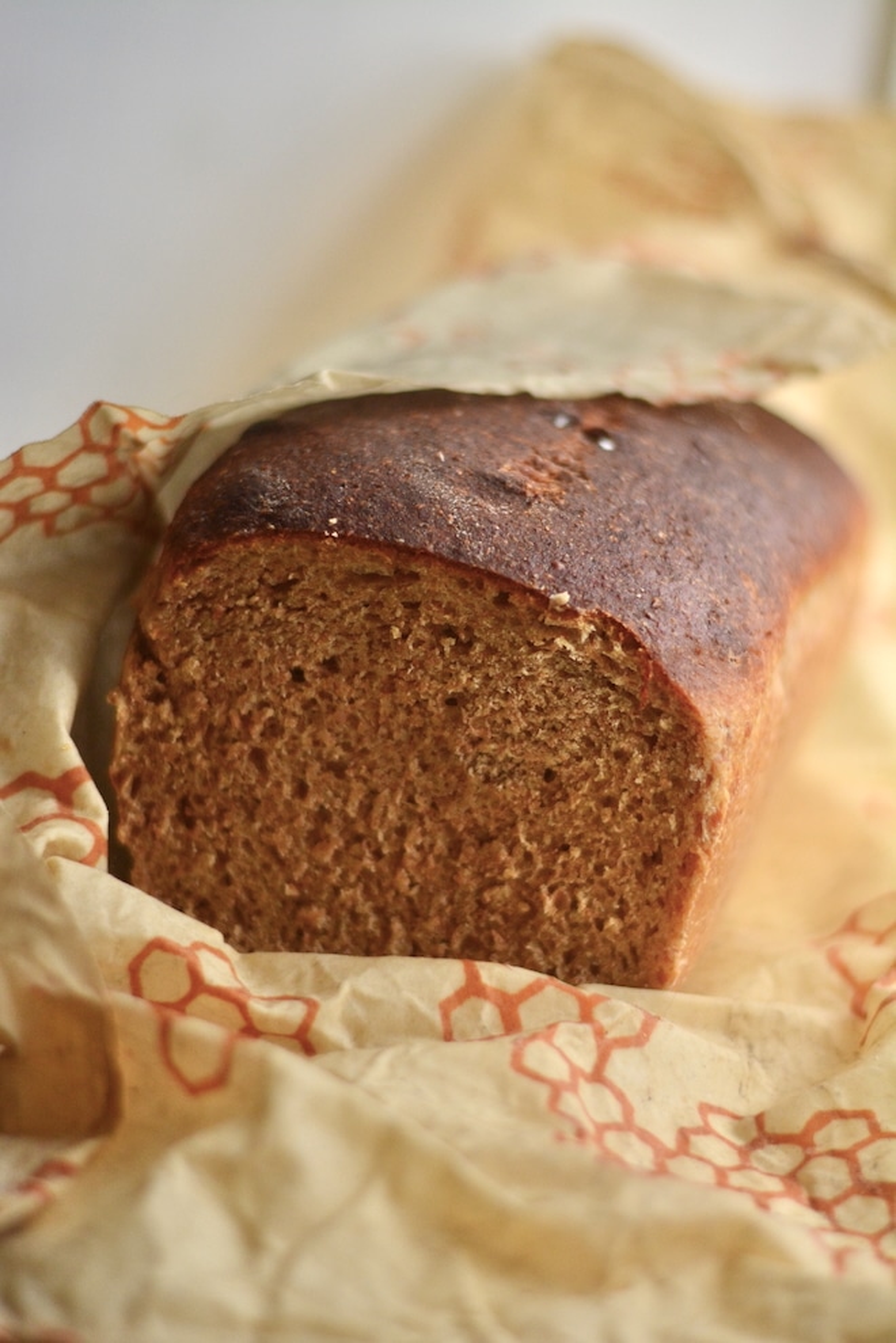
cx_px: 448
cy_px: 672
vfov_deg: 27.0
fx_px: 2800
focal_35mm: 75
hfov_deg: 18.2
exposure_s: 1/2500
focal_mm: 50
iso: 800
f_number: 2
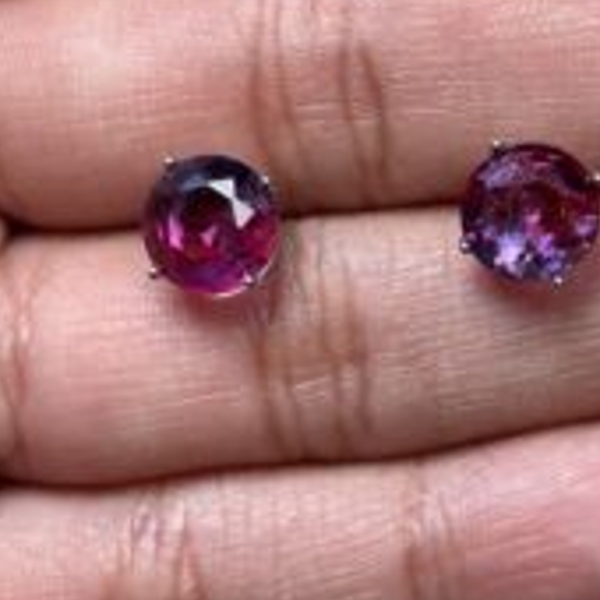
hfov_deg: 16.1
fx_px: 2118
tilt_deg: -74.4
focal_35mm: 108
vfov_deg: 16.1
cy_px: 265
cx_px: 402
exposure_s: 1/130
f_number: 1.6
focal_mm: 5.96
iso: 32
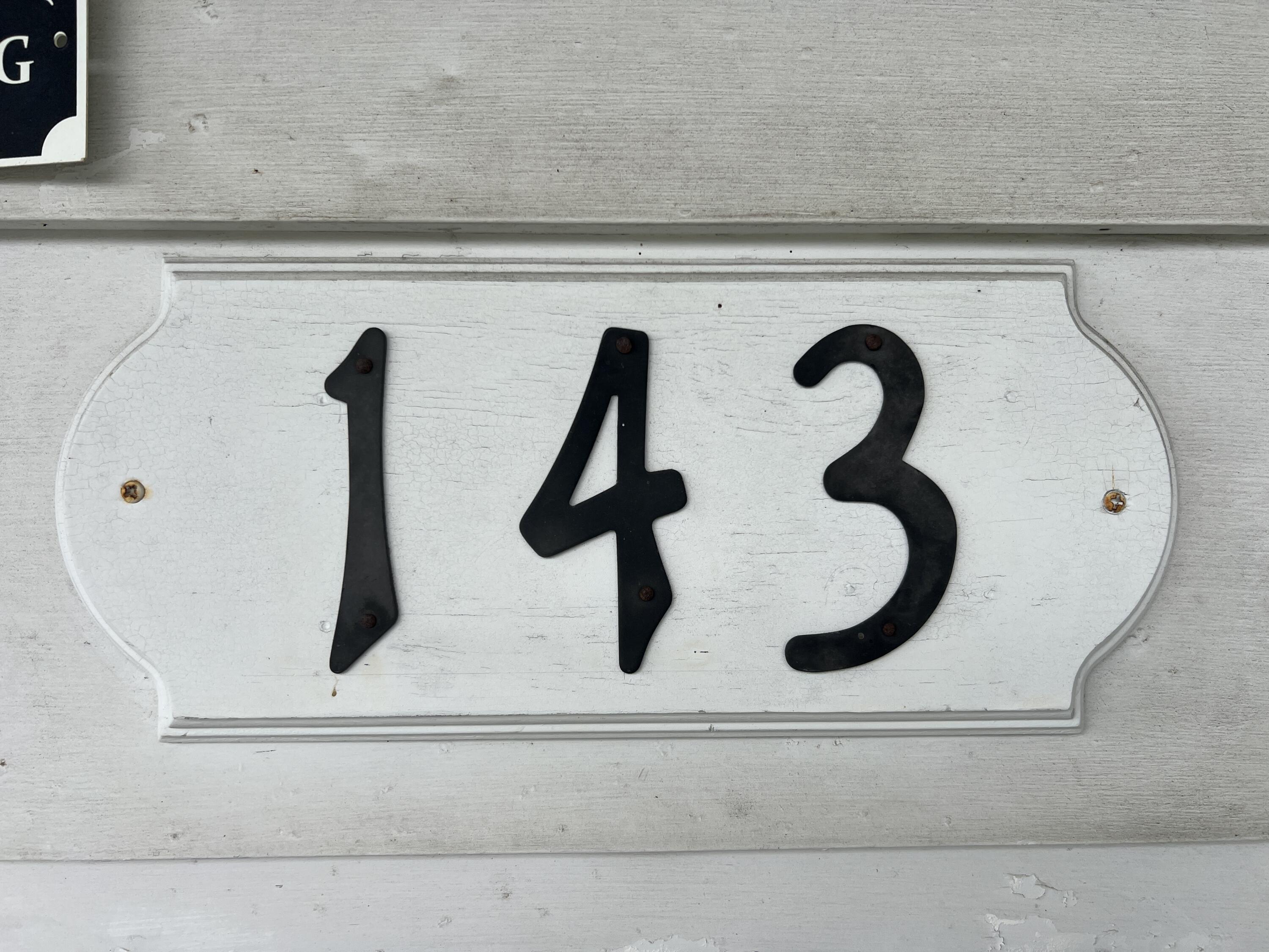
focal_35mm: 26
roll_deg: +0.6
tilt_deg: -2.9
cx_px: 634
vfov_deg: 53.1
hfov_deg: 67.3
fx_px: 953
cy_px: 476
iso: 50
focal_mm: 5.7
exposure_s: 1/1751
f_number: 1.5
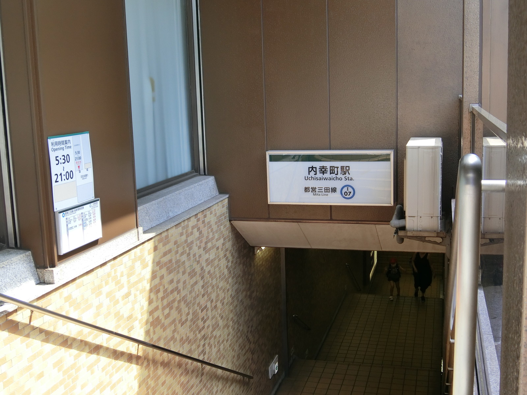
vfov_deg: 33.6
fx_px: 655
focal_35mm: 43
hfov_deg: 43.9
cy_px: 198
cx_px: 264
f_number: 3.9
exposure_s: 1/125
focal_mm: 9.1
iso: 125
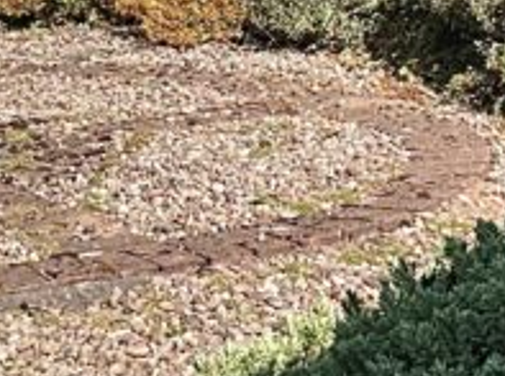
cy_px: -64
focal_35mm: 151
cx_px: 185
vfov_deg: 9.7
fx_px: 2199
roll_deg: +2.6
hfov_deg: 13.1
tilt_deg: -5.0
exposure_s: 1/1534
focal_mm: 3
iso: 25
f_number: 1.8
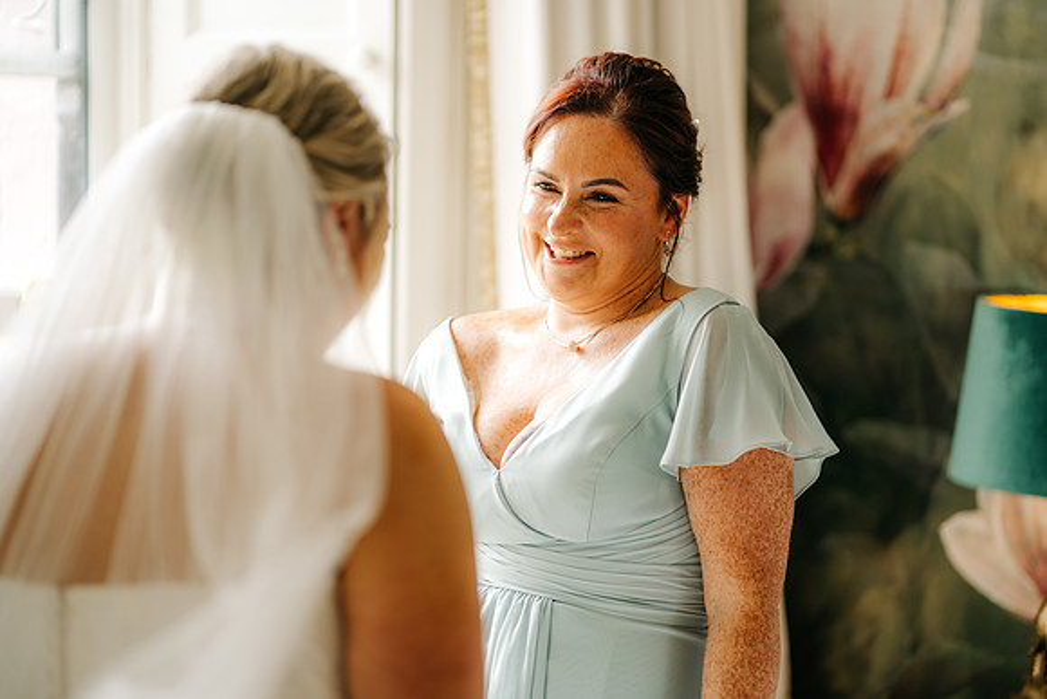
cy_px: 350
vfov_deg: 16.0
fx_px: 2487
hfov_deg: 23.8
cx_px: 524
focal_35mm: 86
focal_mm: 85
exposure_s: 1/400
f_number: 2
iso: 160
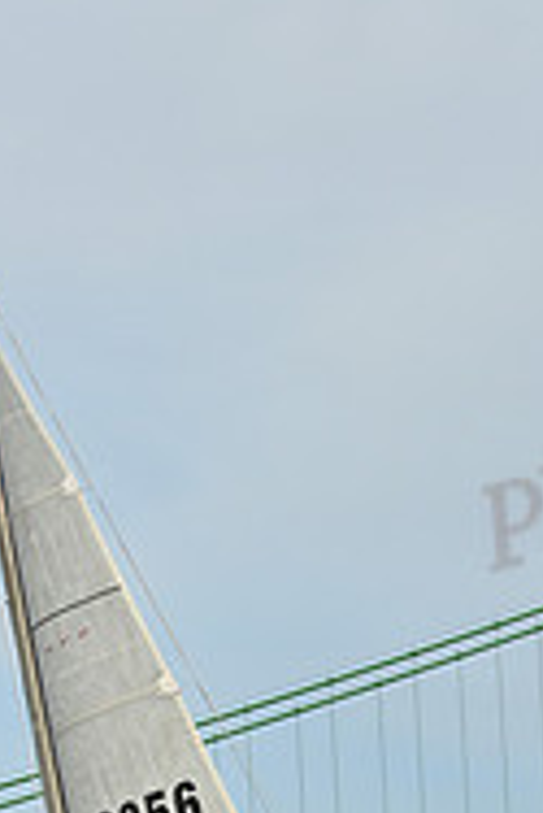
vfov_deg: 9.3
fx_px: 4900
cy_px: 1148
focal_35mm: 217
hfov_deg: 6.3
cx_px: 258
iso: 320
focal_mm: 70
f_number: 7.1
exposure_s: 1/1000
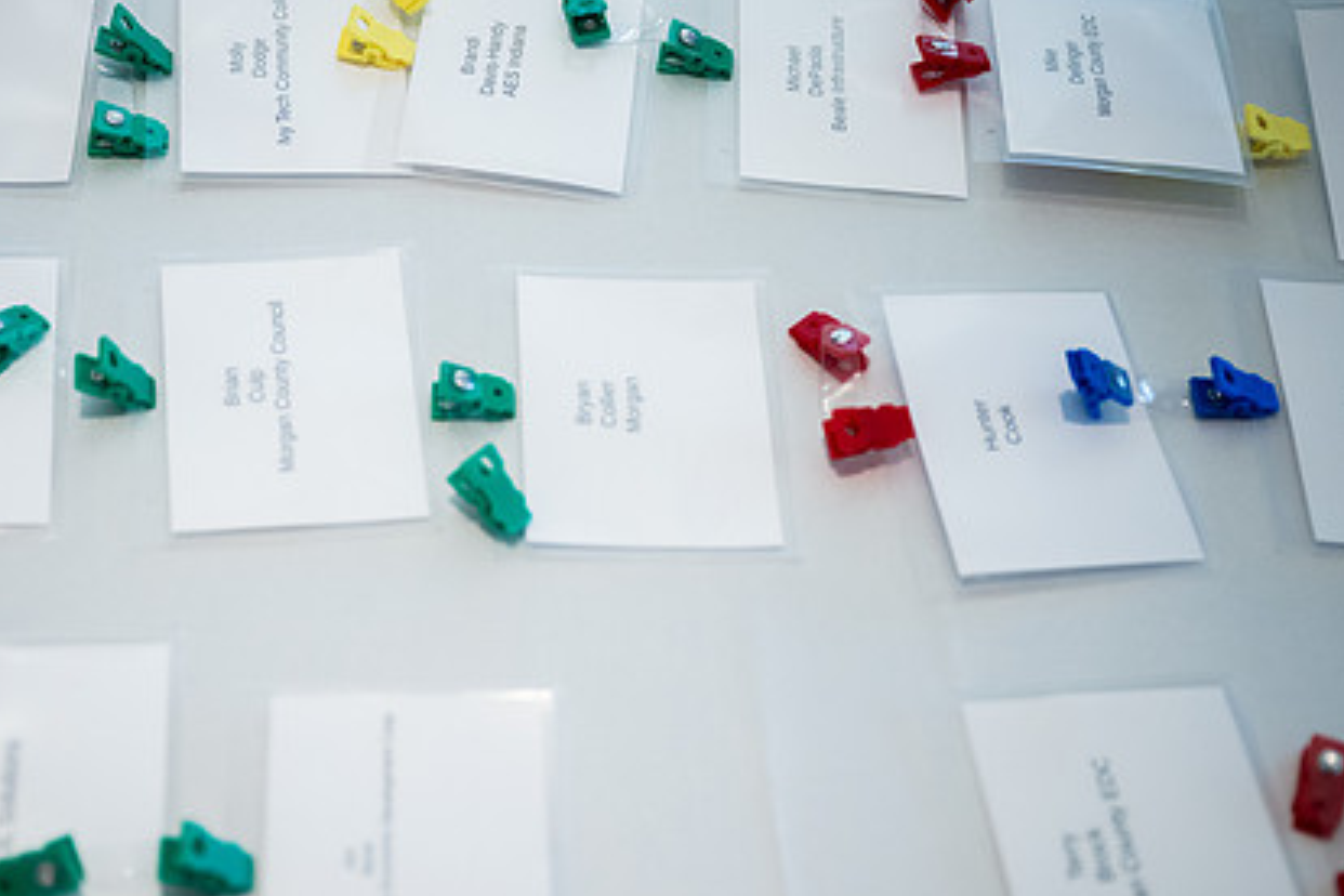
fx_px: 2352
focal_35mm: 63
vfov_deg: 21.6
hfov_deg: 31.8
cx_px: 513
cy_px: 417
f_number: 2.8
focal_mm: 45
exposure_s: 1/200
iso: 1600
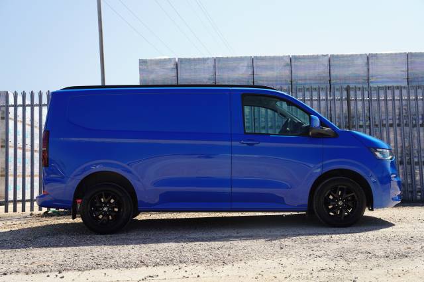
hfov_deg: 40.0
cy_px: 141
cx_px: 212
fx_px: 583
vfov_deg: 27.2
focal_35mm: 50
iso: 100
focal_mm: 49.5
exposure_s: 1/160
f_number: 5
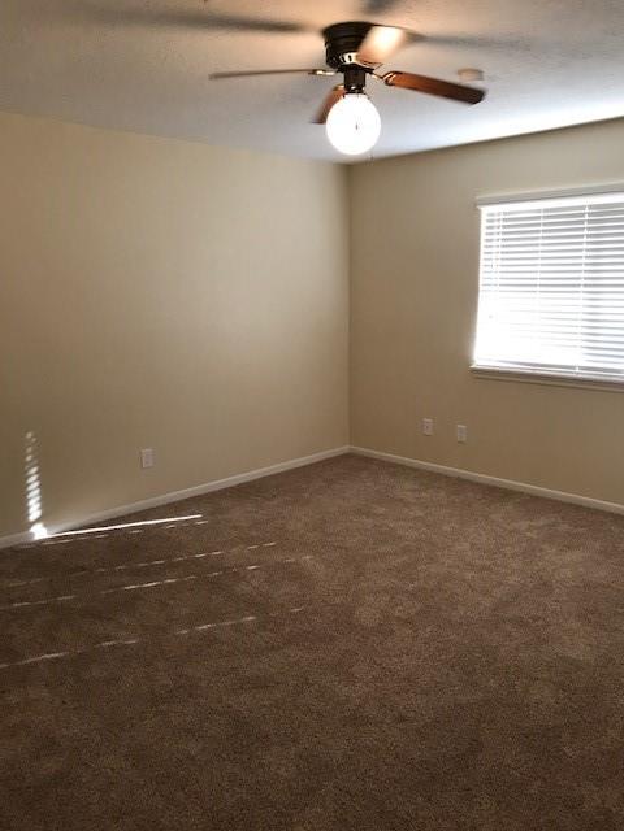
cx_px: 312
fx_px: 673
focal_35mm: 28
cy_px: 416
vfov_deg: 63.4
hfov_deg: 49.7
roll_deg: -0.5
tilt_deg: -8.4
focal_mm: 3.99
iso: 40
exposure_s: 1/20
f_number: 1.8
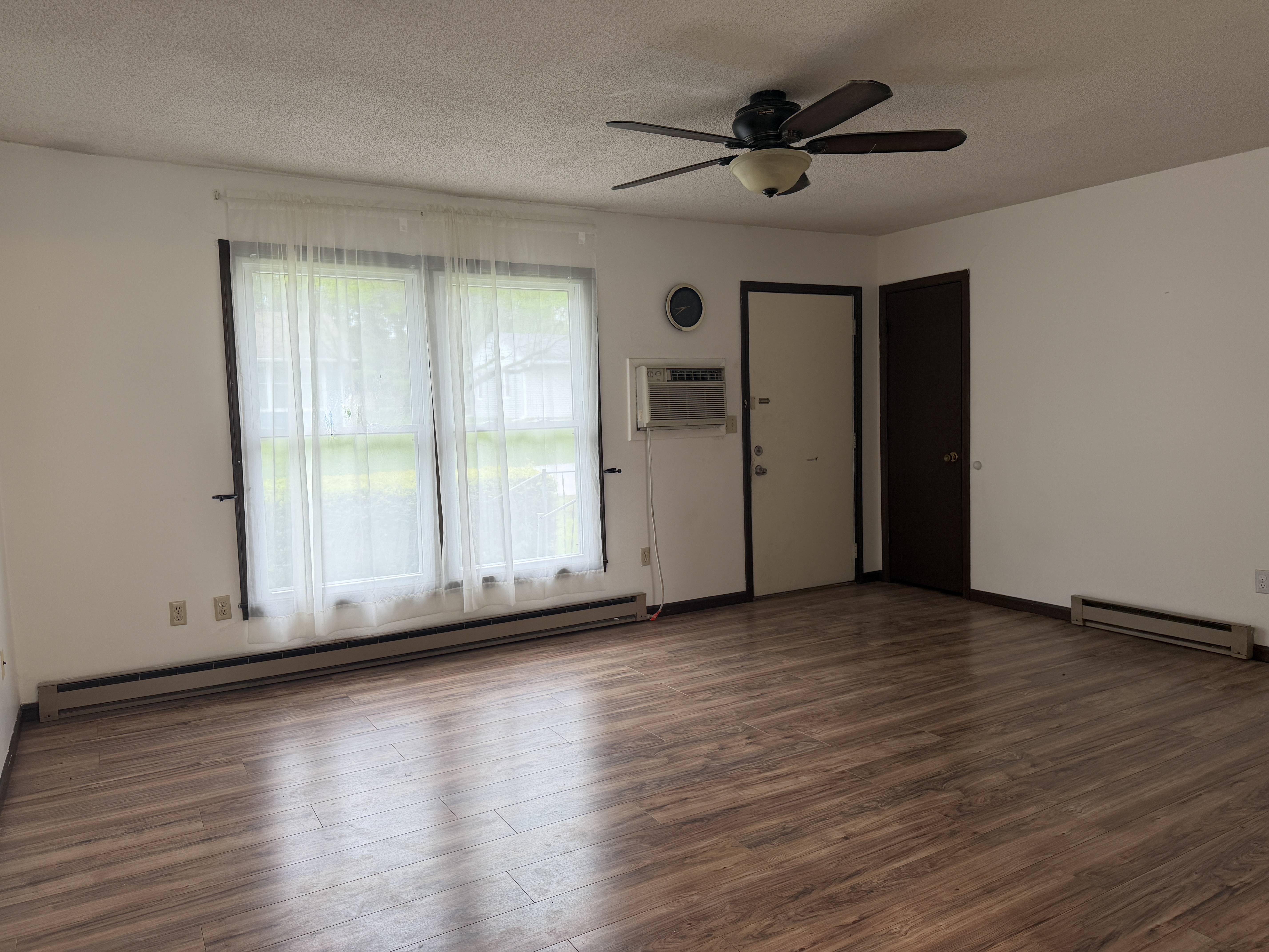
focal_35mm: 24
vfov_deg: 56.8
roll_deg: +2.3
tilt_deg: -2.6
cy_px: 476
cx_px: 634
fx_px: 880
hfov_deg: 71.6
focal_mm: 6.76
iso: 100
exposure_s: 1/120
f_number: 1.78
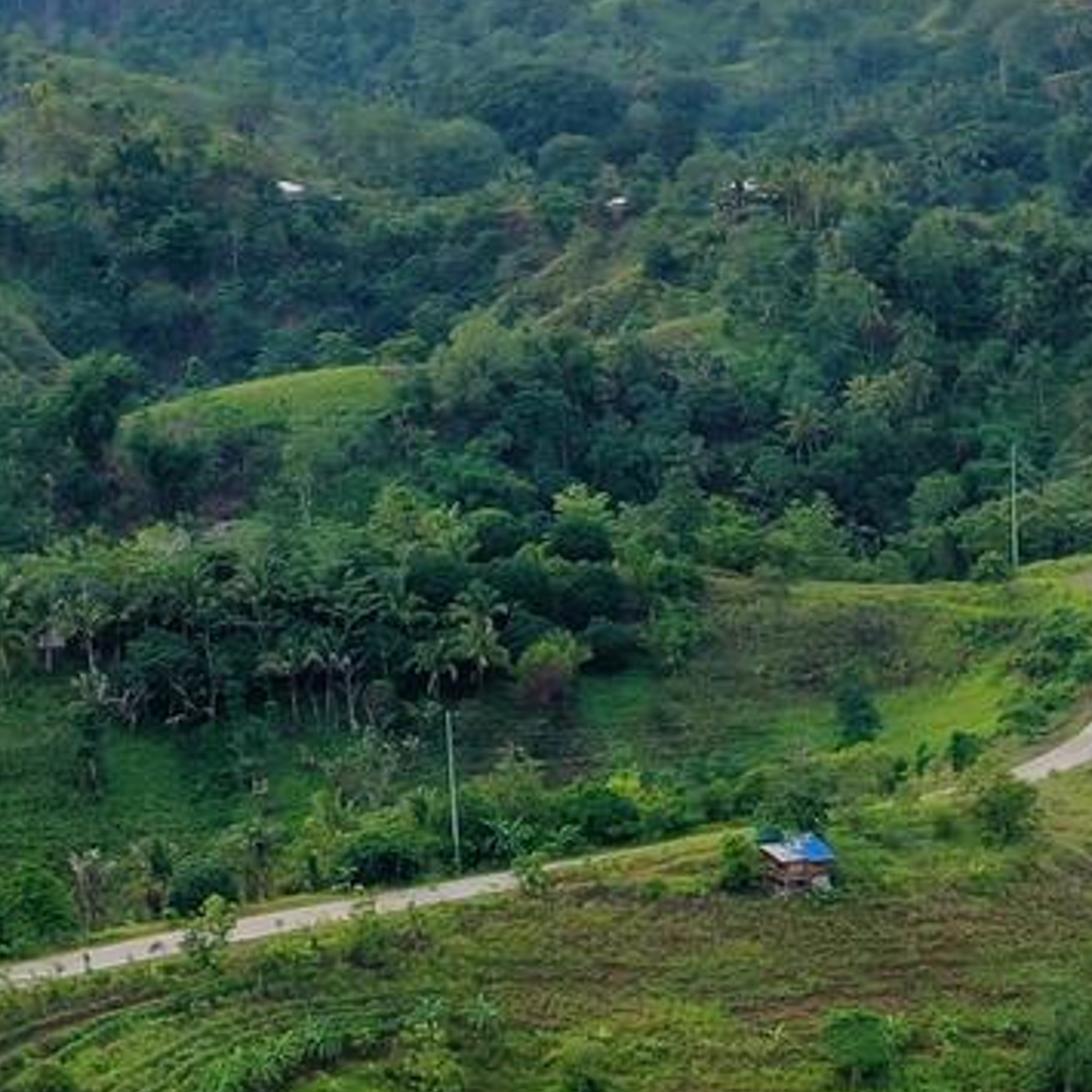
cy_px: 706
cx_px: 1326
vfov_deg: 13.0
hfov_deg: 12.7
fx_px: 4783
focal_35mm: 134
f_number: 5
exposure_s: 1/240
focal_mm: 10.26
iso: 100
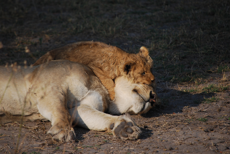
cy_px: 77
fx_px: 1919
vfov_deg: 4.6
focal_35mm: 300
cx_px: 115
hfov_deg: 6.9
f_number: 5.6
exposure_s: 1/800
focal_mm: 200
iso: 200
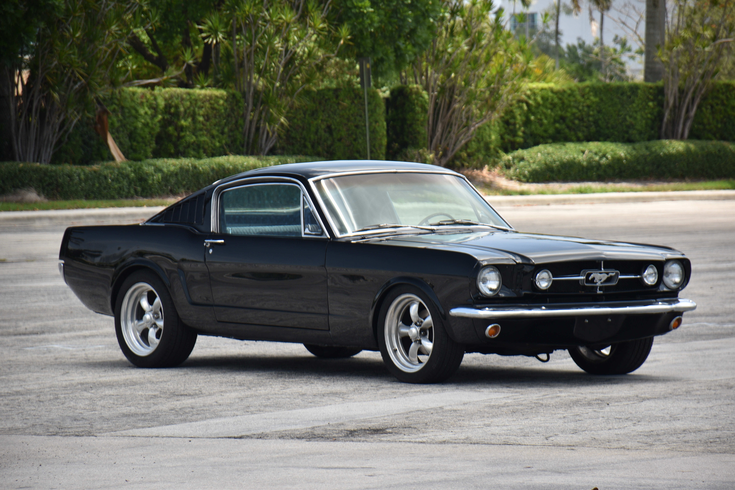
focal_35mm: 210
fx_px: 4287
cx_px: 368
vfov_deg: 6.5
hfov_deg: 9.8
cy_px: 245
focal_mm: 140
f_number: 5.6
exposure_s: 1/250
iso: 200
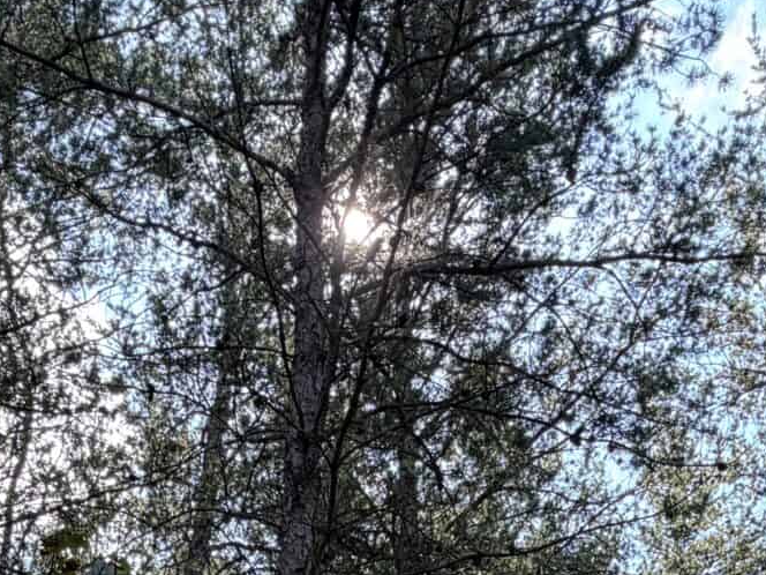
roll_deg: +0.2
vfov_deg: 22.1
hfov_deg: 35.5
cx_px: 358
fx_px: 1195
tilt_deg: +12.1
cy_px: 873
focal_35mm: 54
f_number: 2.2
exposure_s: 1/157
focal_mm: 2.22
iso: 40
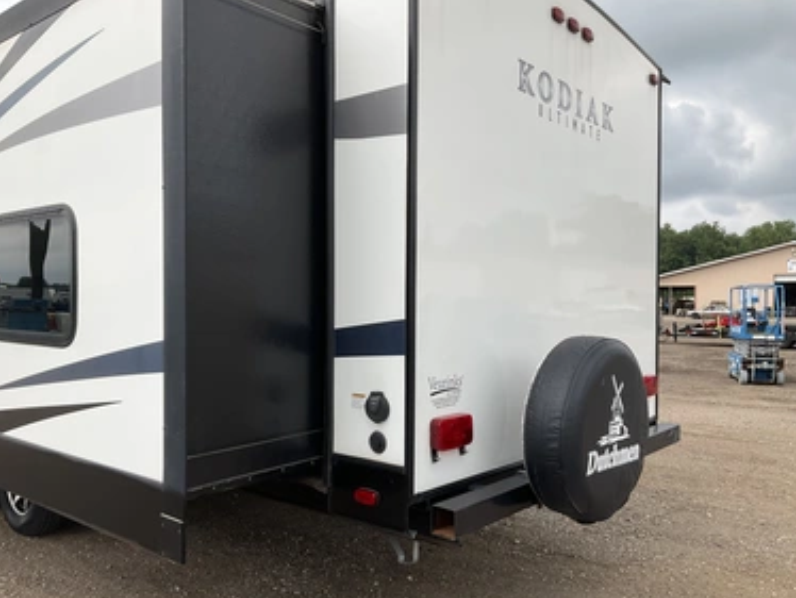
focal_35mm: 31
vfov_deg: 45.5
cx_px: 383
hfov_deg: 58.3
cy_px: 317
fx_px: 713
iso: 25
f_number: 1.8
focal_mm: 3
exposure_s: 1/674
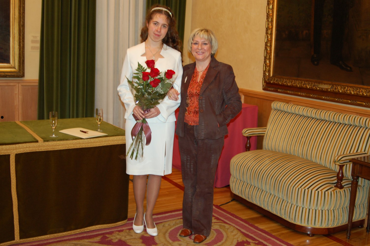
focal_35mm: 42
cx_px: 185
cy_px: 123
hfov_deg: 46.4
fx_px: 431
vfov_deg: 31.8
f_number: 3.3
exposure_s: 1/60
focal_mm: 28
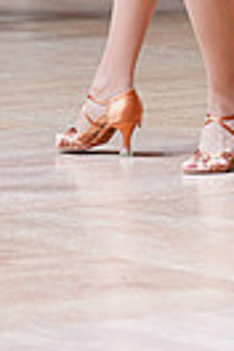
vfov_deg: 4.9
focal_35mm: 412
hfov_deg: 3.3
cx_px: 379
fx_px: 4017
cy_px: -314
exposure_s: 1/400
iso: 800
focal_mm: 94
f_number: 2.8
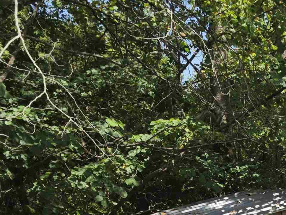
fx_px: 603
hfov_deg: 23.4
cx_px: 379
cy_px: 249
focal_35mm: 73
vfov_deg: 19.2
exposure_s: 1/3273
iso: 80
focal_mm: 6.3
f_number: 1.7
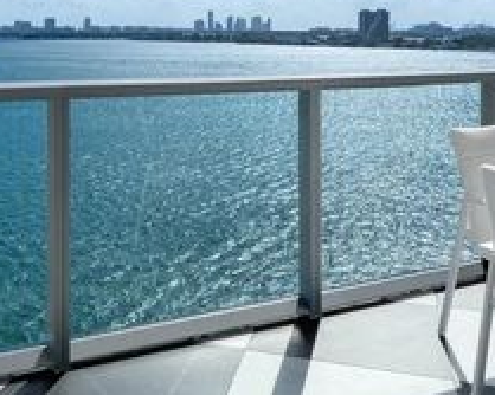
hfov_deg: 38.7
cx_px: 126
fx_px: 686
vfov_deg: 30.2
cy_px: 14
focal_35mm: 47
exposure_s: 1/640
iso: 80
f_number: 14
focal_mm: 16.3
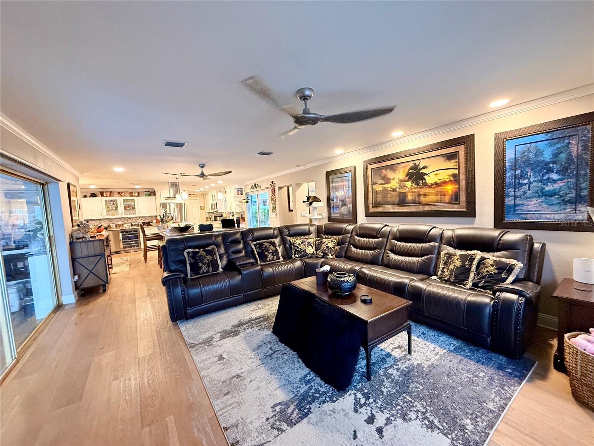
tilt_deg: -5.3
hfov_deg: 102.1
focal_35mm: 14
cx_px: 297
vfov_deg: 85.7
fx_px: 240
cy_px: 223
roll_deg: +2.7
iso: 400
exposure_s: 1/60
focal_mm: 2.22
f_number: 2.2
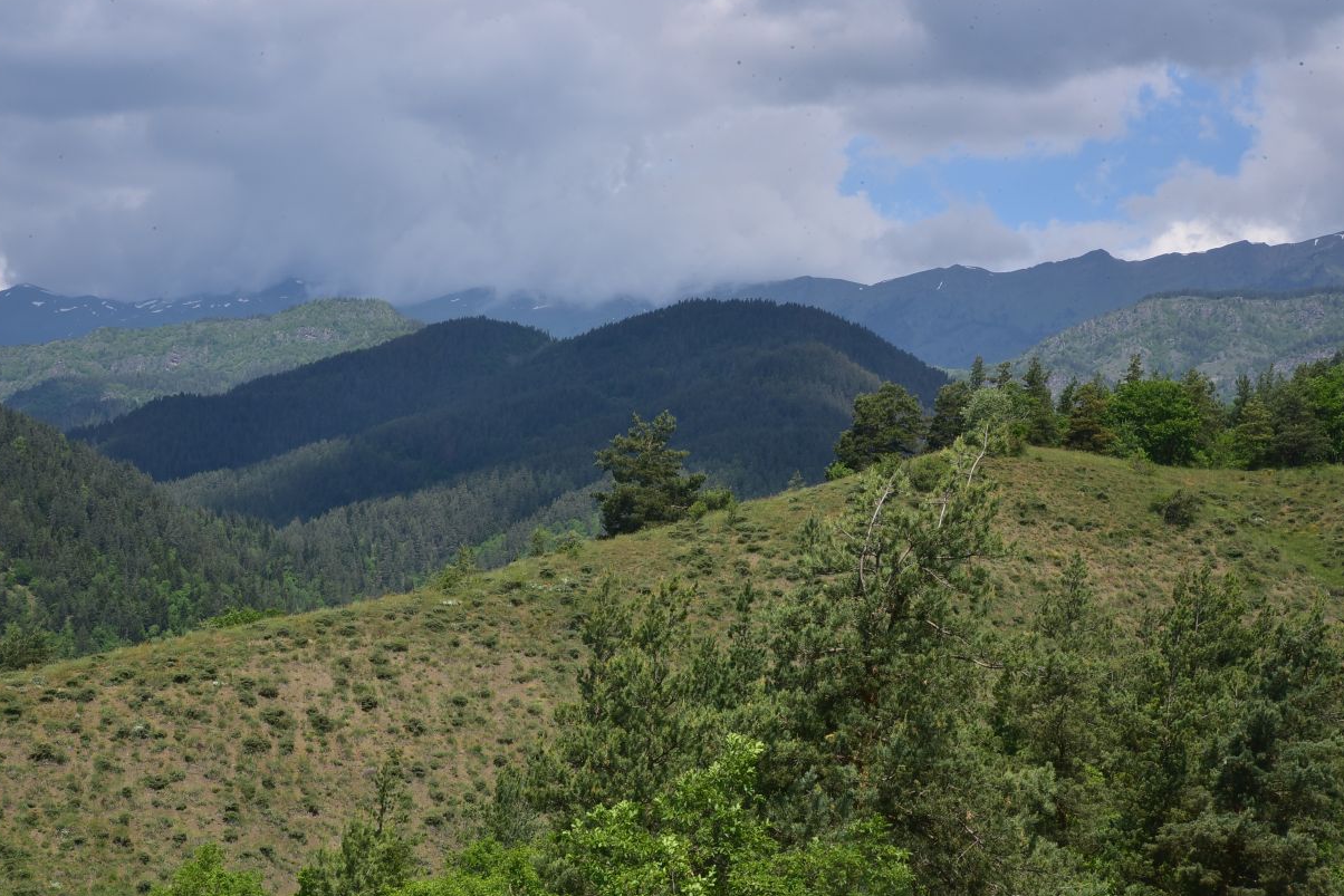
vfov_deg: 25.1
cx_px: 621
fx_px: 2016
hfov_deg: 36.8
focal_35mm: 54
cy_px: 454
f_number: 29
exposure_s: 1/125
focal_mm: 50
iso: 500
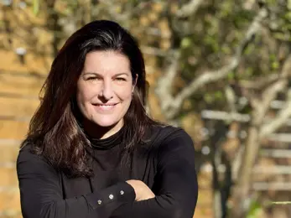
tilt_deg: +4.3
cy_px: 109
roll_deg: -0.6
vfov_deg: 12.3
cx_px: 146
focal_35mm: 120
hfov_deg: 16.4
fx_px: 1008
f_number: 2.8
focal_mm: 15.66
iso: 50
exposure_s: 1/820
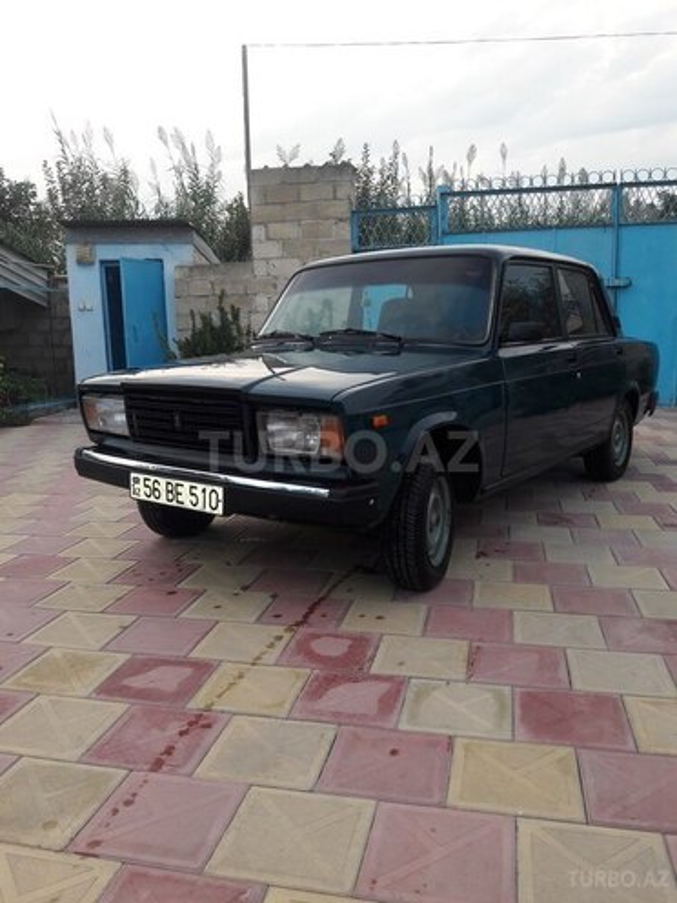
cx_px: 338
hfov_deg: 49.7
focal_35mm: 28
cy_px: 452
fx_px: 730
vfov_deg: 63.4
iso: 64
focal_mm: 3.7
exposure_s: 1/100
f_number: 1.9
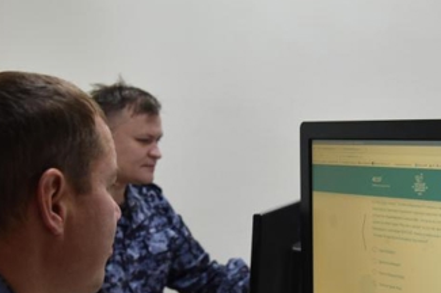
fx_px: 906
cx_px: 264
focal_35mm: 74
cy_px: 140
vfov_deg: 18.4
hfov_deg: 27.3
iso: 400
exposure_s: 1/60
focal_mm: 32
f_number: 4
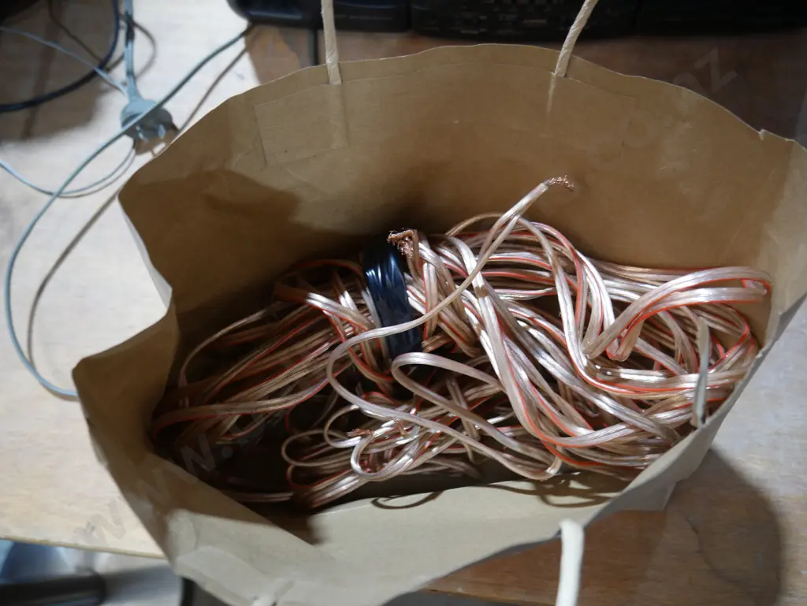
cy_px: 303
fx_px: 653
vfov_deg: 49.8
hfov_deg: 63.4
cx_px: 404
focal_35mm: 28
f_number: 3.5
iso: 500
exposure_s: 1/60
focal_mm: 14
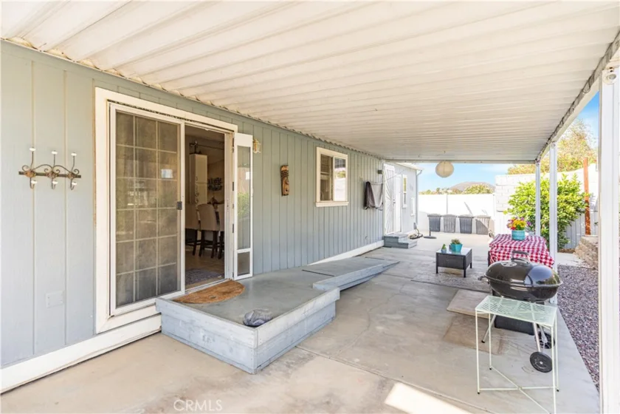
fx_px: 293
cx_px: 310
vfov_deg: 70.4
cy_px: 207
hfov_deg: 93.3
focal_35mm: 17
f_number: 3.5
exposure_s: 1/2000
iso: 800
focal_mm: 17
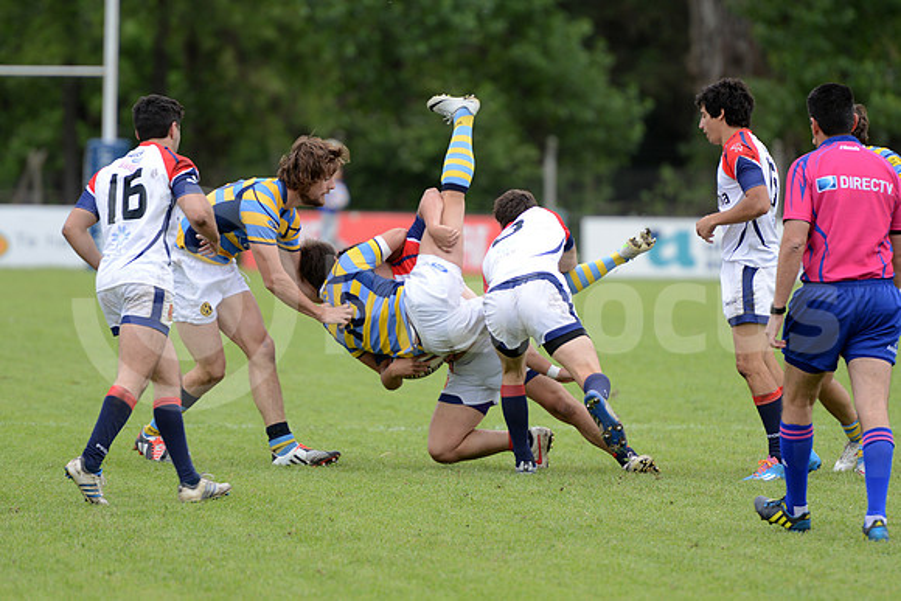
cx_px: 450
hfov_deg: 7.6
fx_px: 6759
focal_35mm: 270
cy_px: 300
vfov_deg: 5.1
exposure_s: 1/640
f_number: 4
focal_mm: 270
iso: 400
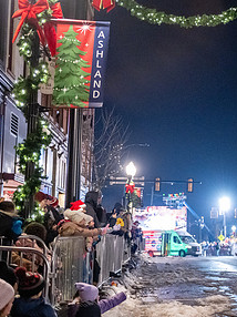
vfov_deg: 23.8
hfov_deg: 17.1
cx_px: 288
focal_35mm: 82
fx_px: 750
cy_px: 179
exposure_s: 1/200
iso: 6400
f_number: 2.8
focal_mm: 42
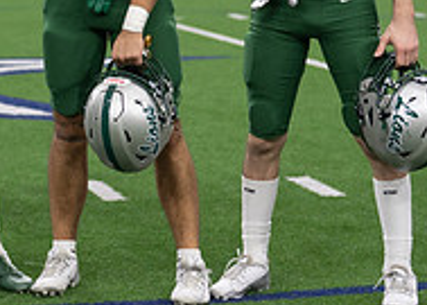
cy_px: -14
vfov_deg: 7.8
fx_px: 2231
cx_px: -133
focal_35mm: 184
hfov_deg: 10.7
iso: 320
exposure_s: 1/320
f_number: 2.2
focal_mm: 50
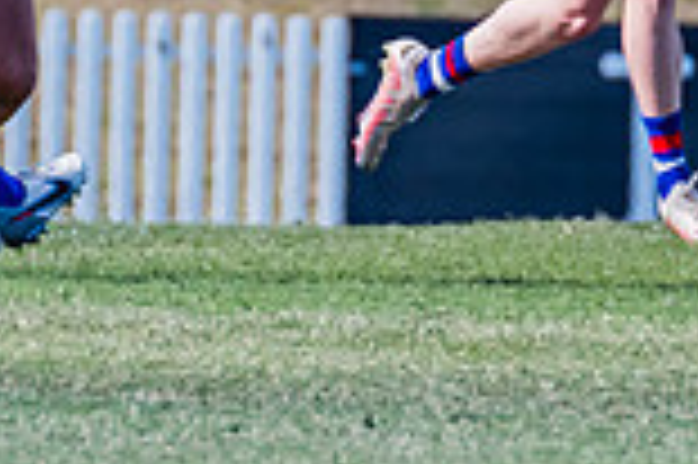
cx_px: 46
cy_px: -149
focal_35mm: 1991
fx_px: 38562
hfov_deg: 1.0
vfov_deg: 0.7
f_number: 7.1
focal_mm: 420
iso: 800
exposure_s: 1/2000
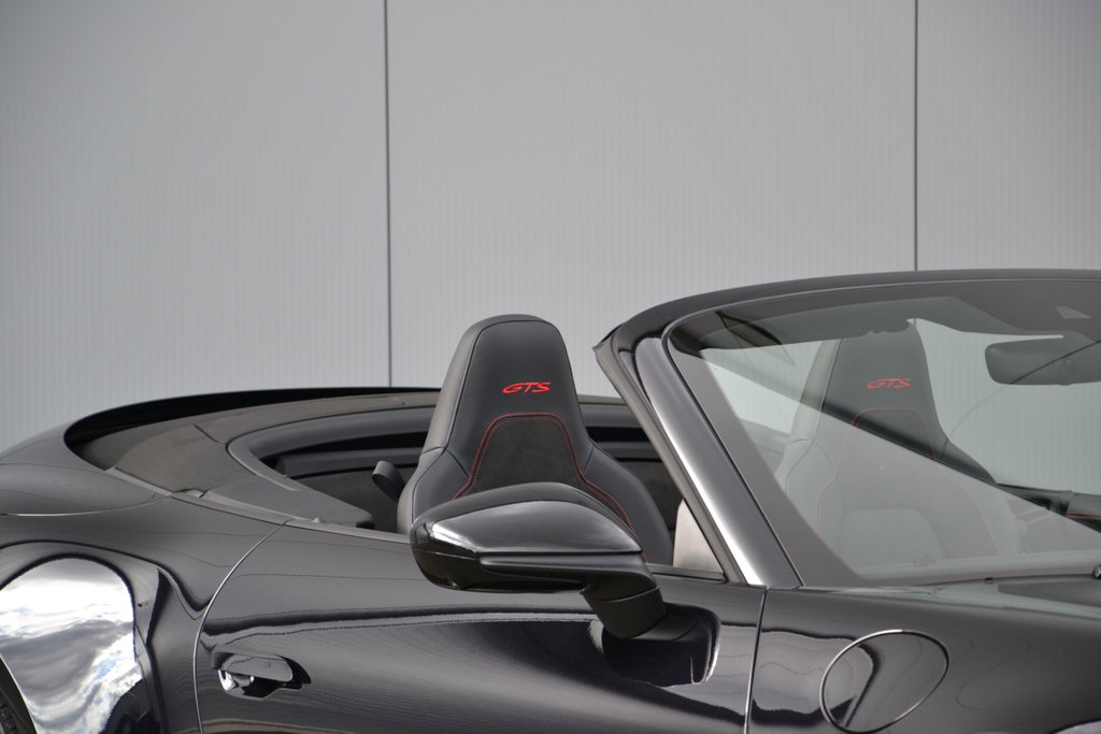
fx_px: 4817
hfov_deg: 13.0
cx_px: 550
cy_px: 367
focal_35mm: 158
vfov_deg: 8.7
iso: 280
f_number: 5.6
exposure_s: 1/125
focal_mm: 105
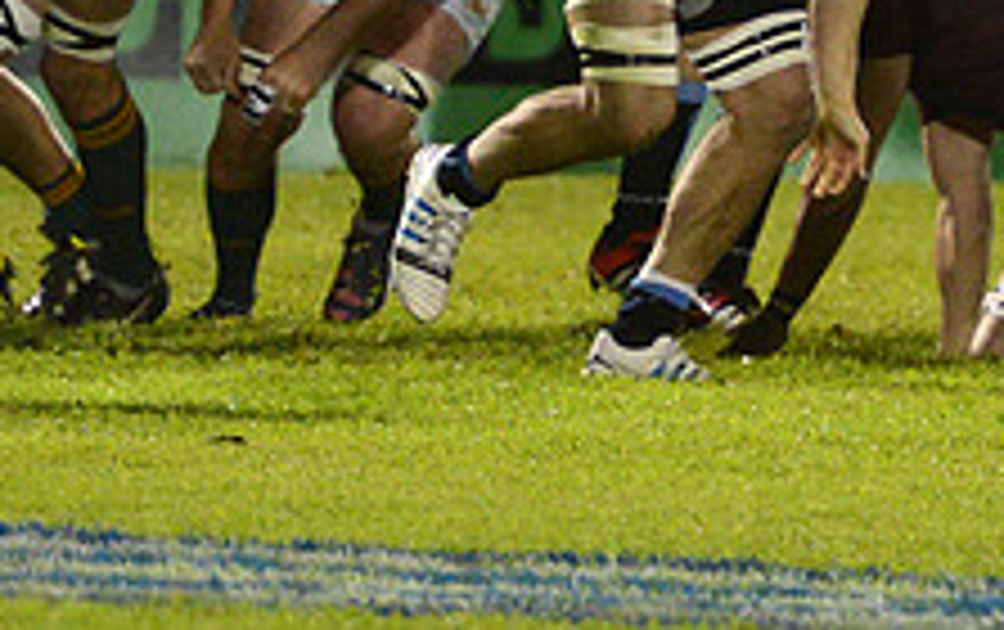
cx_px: 356
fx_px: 19589
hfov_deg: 2.9
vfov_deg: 1.8
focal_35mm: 715
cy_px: -236
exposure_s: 1/500
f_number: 4
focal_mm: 270
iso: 4000
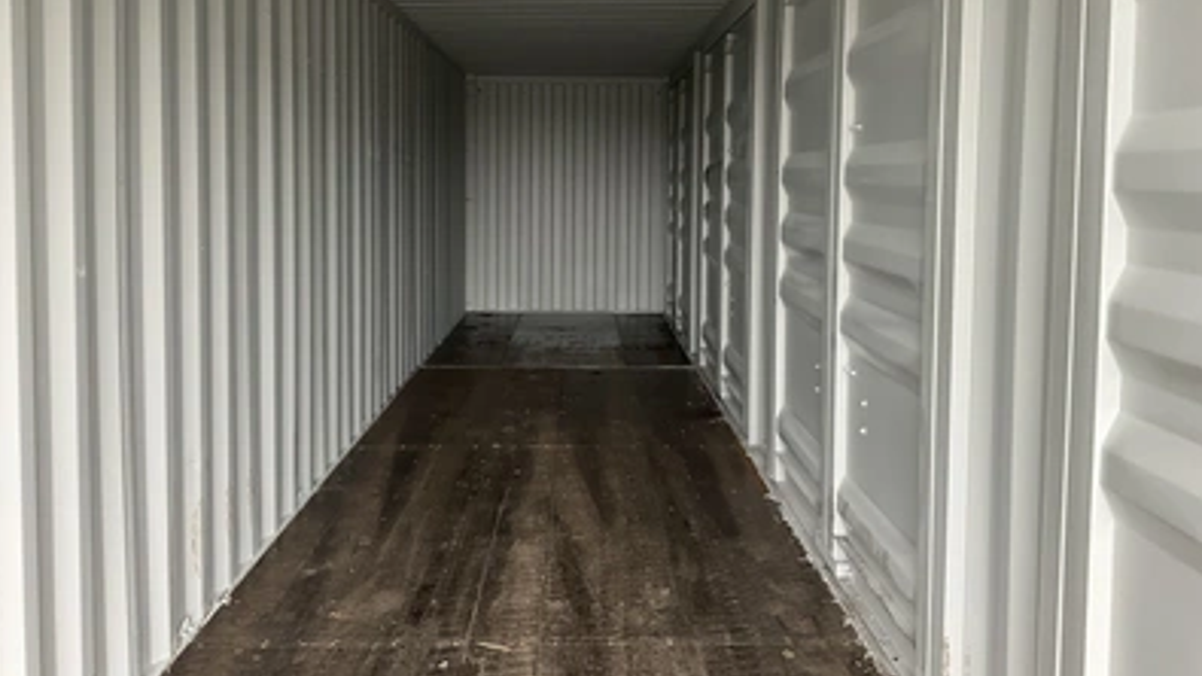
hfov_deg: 61.0
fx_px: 1020
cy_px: 231
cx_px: 599
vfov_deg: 36.3
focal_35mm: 32
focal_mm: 3
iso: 125
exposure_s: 1/60
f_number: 1.8
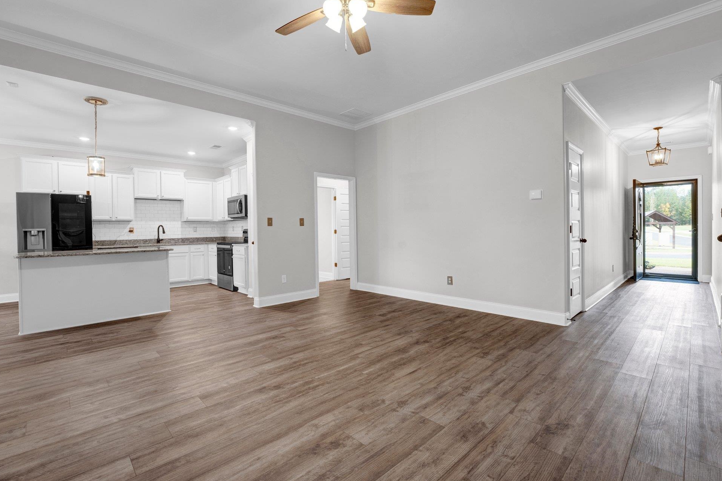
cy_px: 230
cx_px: 362
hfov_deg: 95.6
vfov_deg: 72.6
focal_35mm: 16
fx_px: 327
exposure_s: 1/5
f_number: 8
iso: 400
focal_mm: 15.3
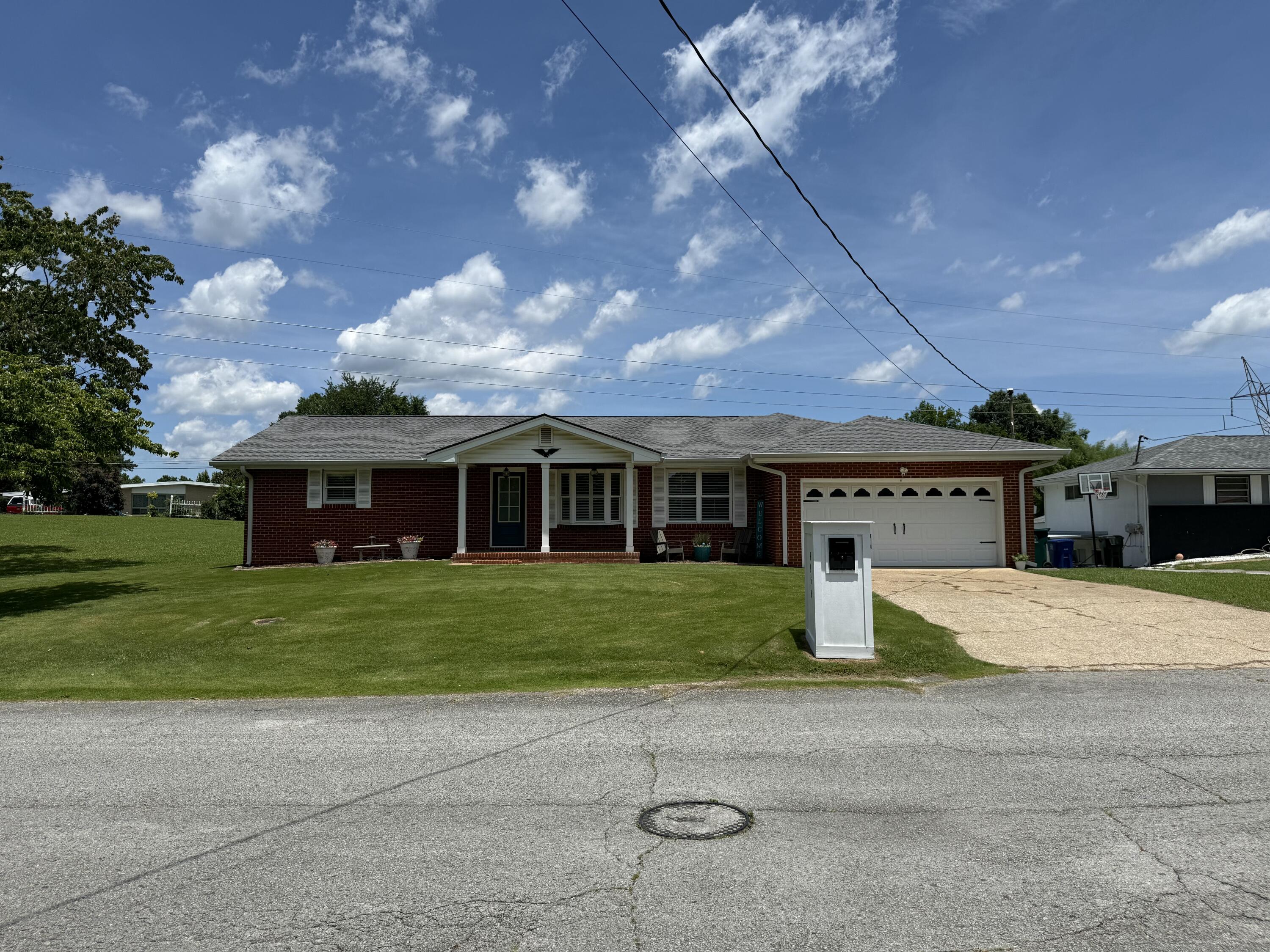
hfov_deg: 71.6
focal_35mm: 24
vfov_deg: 56.8
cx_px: 635
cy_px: 476
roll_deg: -0.2
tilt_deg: +4.1
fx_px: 881
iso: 80
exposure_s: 1/8130
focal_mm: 6.76
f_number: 1.78
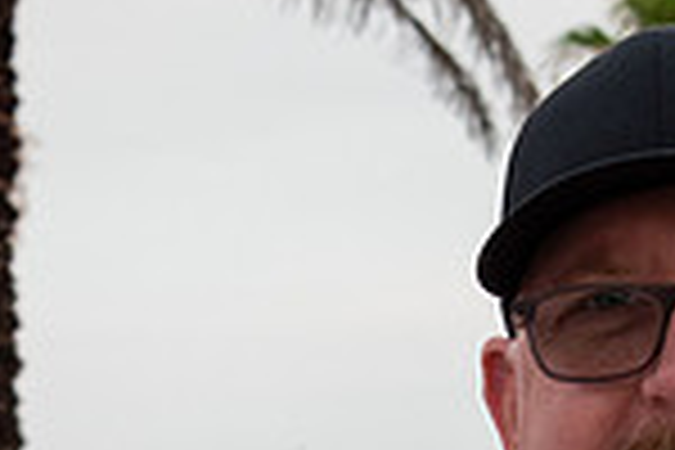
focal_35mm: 301
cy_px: 745
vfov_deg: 4.5
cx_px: 423
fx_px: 5643
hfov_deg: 6.8
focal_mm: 52
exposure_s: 1/250
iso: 360
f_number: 8
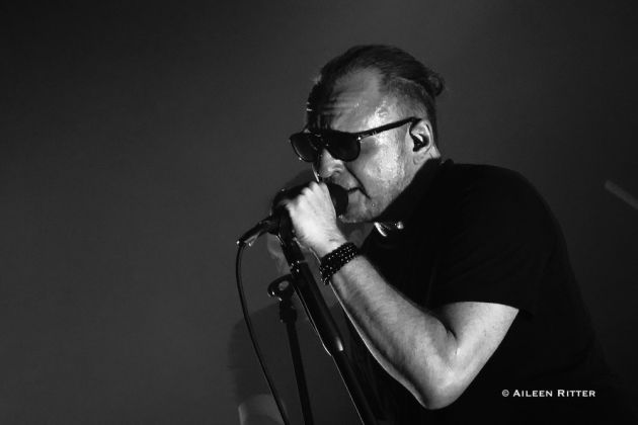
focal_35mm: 200
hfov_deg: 10.3
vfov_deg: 6.9
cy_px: 212
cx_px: 319
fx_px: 3544
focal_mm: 72
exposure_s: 1/80
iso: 2500
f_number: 4.5
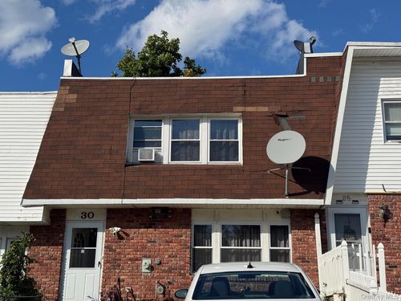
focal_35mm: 48
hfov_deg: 39.7
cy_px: 150
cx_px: 200
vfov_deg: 30.3
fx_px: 556
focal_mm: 6.76
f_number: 1.78
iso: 64
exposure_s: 1/5208
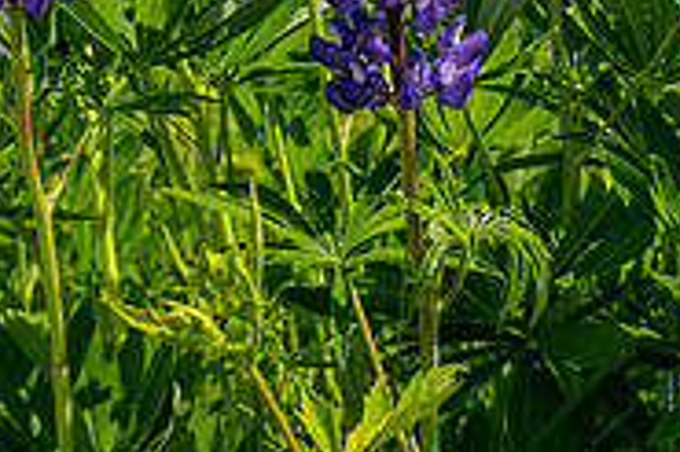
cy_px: -188
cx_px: 251
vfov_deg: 11.7
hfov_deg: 18.1
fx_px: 2133
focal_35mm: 113
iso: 200
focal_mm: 31
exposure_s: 1/250
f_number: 6.3
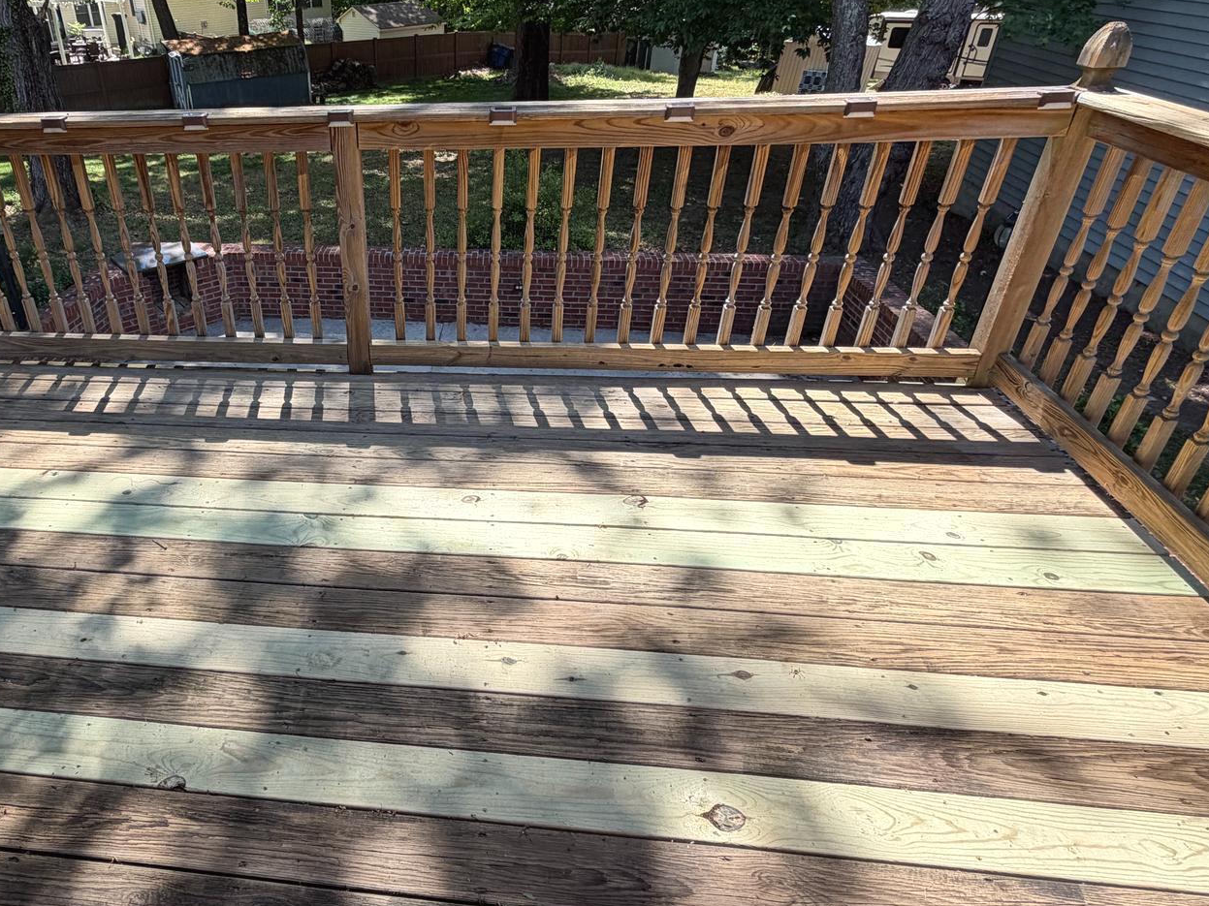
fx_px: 803
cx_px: 393
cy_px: 422
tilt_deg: -31.6
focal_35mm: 23
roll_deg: +4.1
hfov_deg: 71.5
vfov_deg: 58.8
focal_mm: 2.22
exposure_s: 1/502
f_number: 2.2
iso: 50
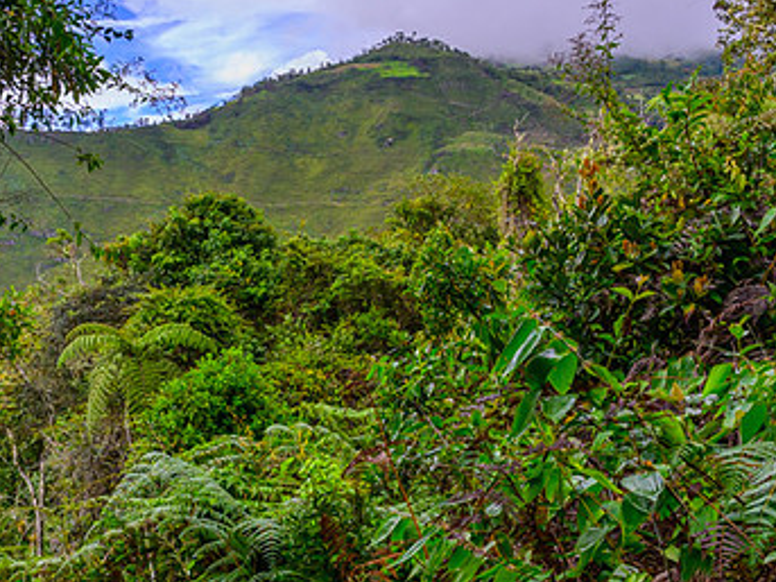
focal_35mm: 39
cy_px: 356
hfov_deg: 47.3
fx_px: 874
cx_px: 276
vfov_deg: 36.6
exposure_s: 1/400
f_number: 10
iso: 800
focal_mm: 24
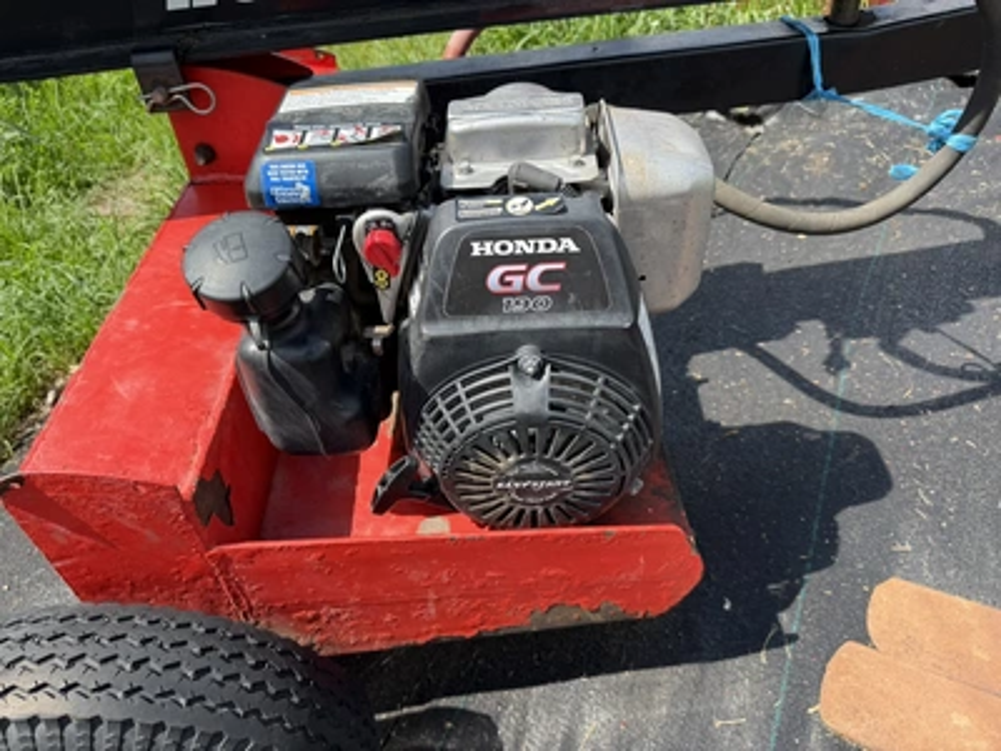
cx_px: 500
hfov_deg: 71.6
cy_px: 376
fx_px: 694
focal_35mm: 24
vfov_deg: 56.8
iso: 80
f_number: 1.78
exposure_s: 1/1855
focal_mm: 6.76
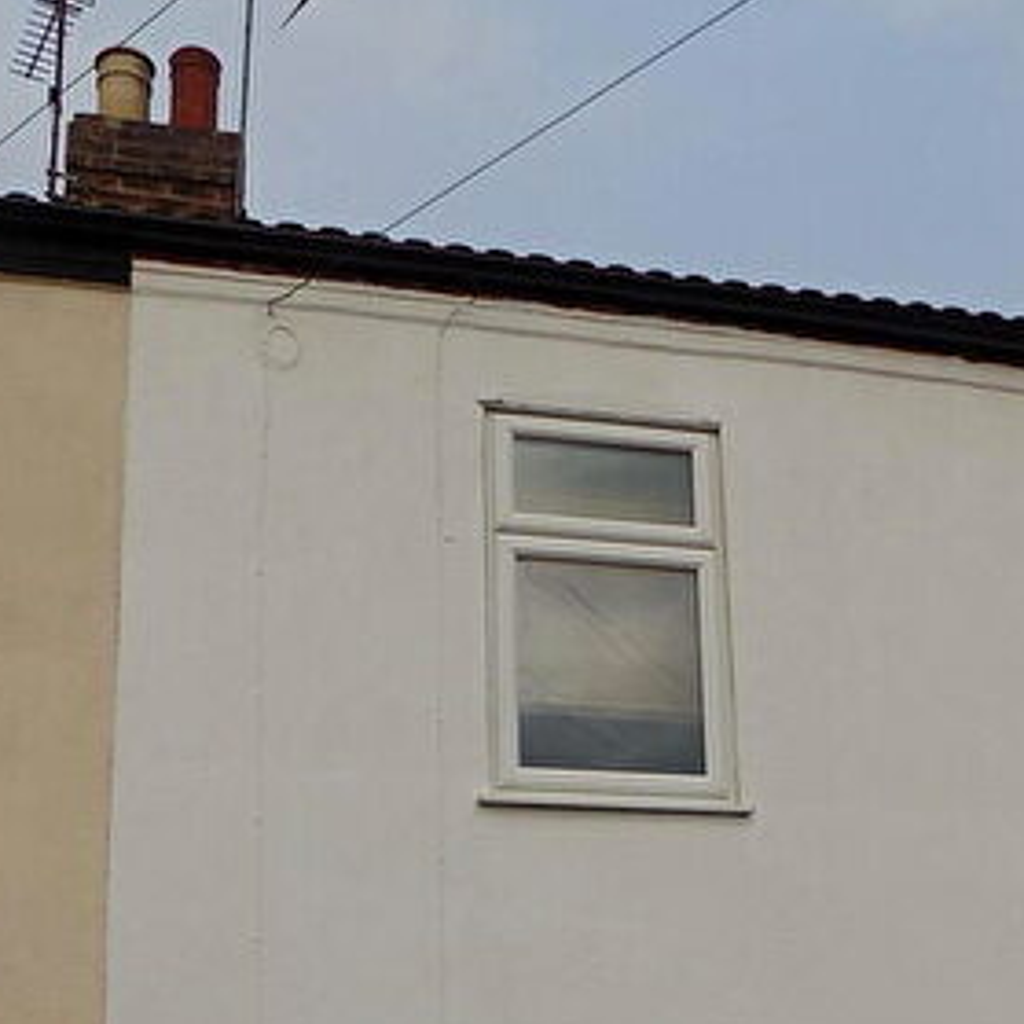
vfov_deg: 31.8
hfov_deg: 33.2
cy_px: 923
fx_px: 1707
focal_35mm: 51
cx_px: 642
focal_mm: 4
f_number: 3.1
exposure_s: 1/1500
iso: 80
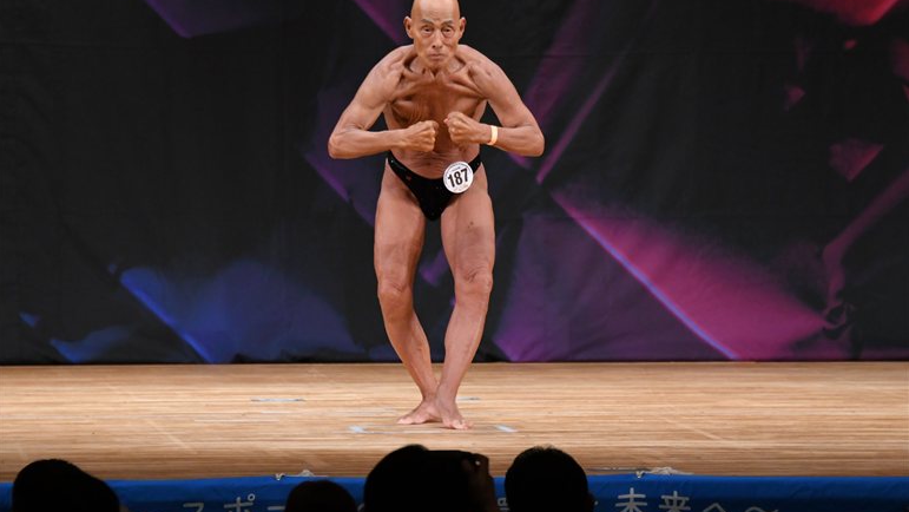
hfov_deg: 7.2
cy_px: 229
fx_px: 7232
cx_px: 453
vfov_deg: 4.1
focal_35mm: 300
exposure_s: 1/400
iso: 2500
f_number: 5.6
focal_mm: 190
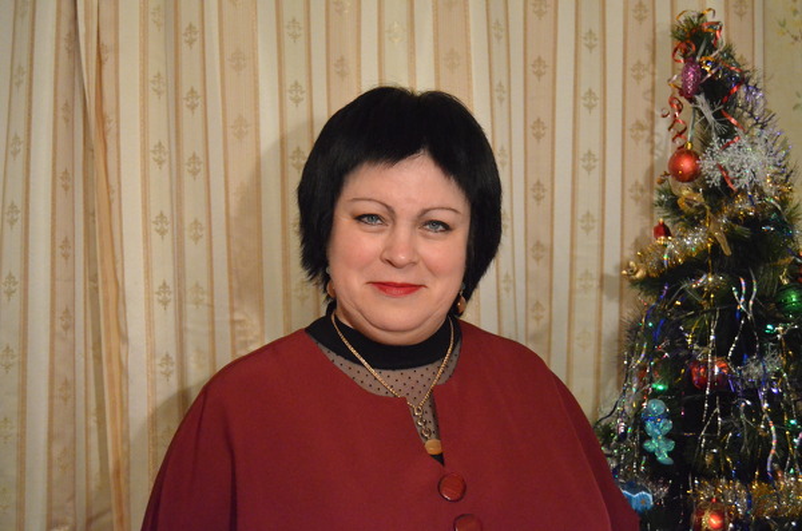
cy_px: 266
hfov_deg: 43.7
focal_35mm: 45
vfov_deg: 29.7
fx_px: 1000
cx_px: 401
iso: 6400
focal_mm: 30
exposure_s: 1/200
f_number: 4.5
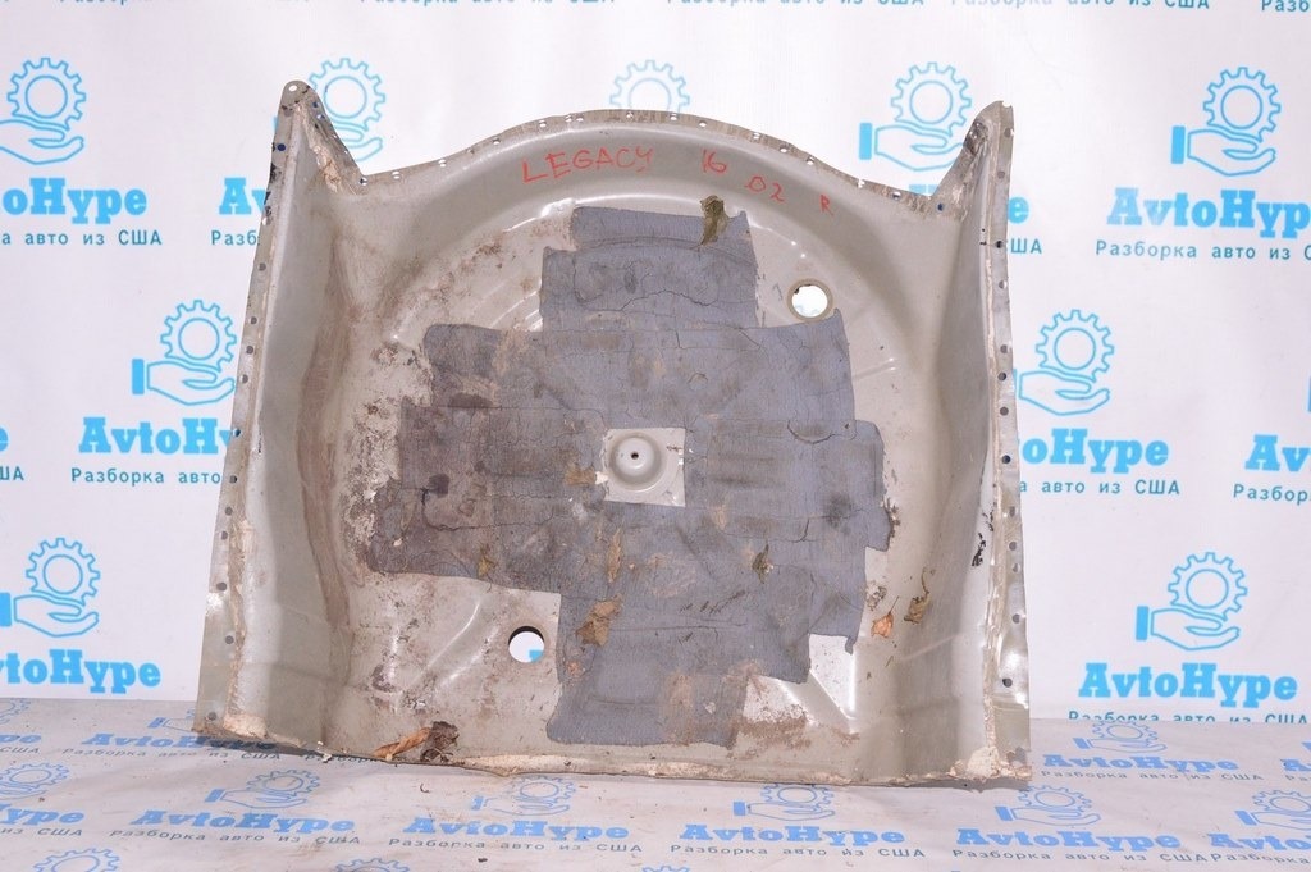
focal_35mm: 40
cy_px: 436
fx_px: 1474
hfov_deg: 48.0
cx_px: 656
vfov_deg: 33.0
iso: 1600
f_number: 8
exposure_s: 1/160
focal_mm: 27
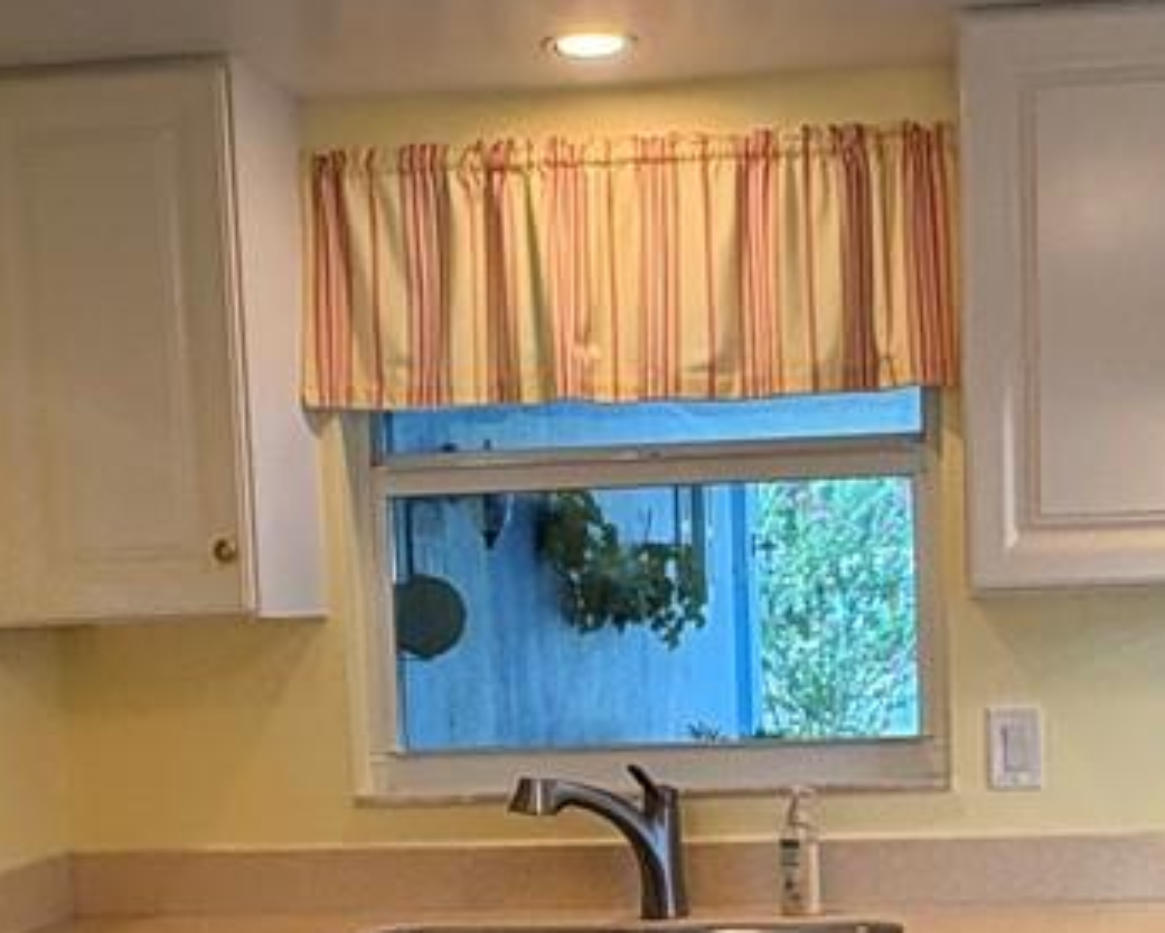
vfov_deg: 23.7
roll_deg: +2.5
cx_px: 718
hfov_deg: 29.9
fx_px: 2173
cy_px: 816
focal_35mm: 63
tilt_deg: -5.3
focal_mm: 2.22
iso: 80
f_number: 2.2
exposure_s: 1/120
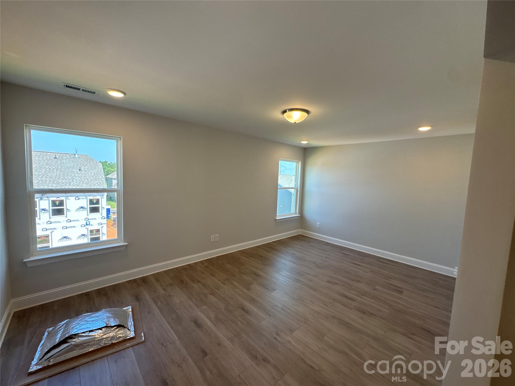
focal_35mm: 14
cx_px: 258
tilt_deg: -5.3
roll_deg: -4.5
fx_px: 208
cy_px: 193
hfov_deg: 102.1
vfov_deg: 85.7
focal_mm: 2.22
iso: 100
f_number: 2.2
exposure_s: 1/120
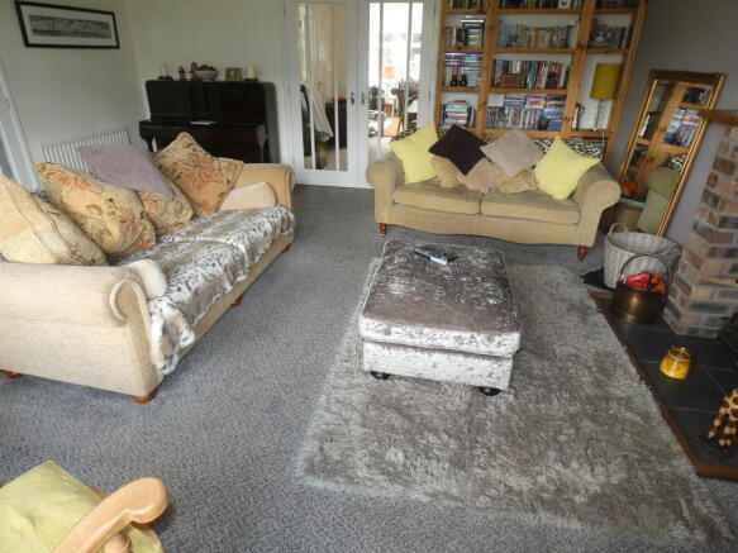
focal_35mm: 20
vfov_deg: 66.0
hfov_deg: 81.8
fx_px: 426
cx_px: 369
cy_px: 276
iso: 400
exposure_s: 1/60
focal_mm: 3.6
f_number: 2.8
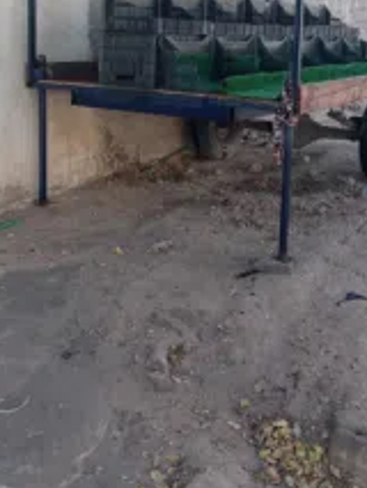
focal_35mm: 47
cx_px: 213
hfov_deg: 30.9
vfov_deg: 39.1
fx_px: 664
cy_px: 109
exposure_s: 1/230
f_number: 1.8
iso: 100
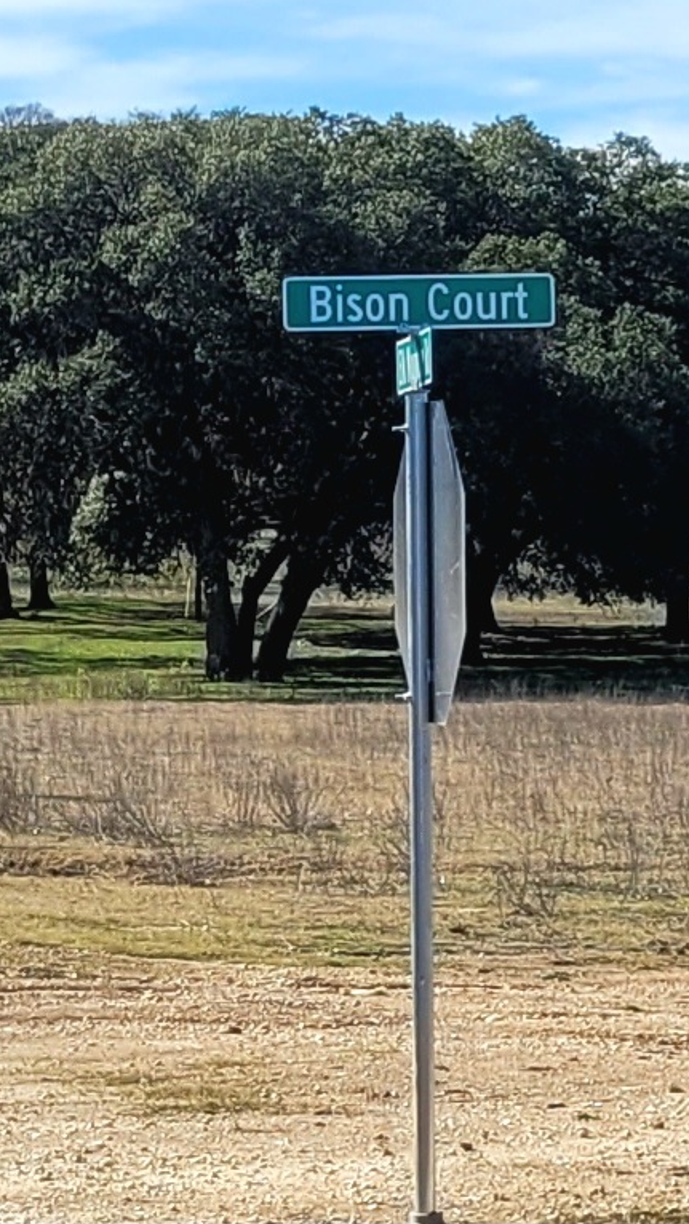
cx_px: 663
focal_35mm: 38
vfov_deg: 52.8
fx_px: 1234
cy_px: 610
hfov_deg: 29.5
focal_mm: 5.4
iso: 40
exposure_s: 1/3333
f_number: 1.8
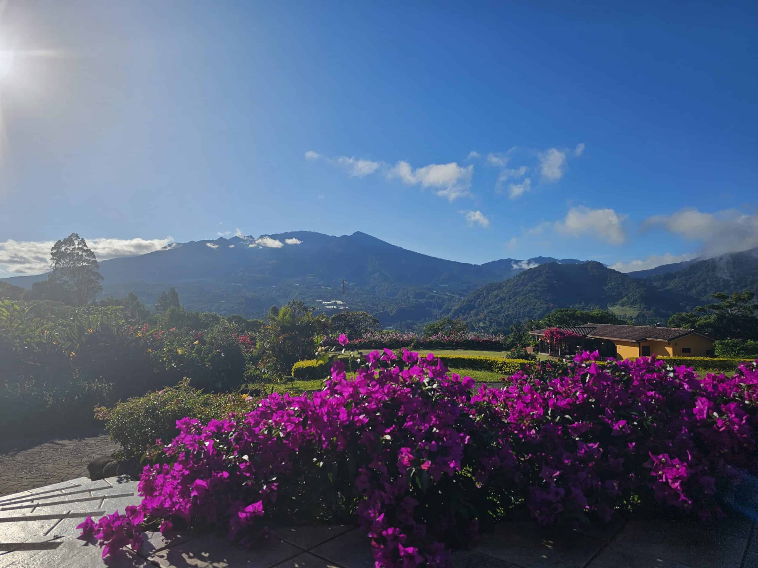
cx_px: 379
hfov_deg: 73.9
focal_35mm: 23
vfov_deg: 58.9
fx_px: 504
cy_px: 284
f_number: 1.7
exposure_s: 1/2077
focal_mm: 6.3
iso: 10
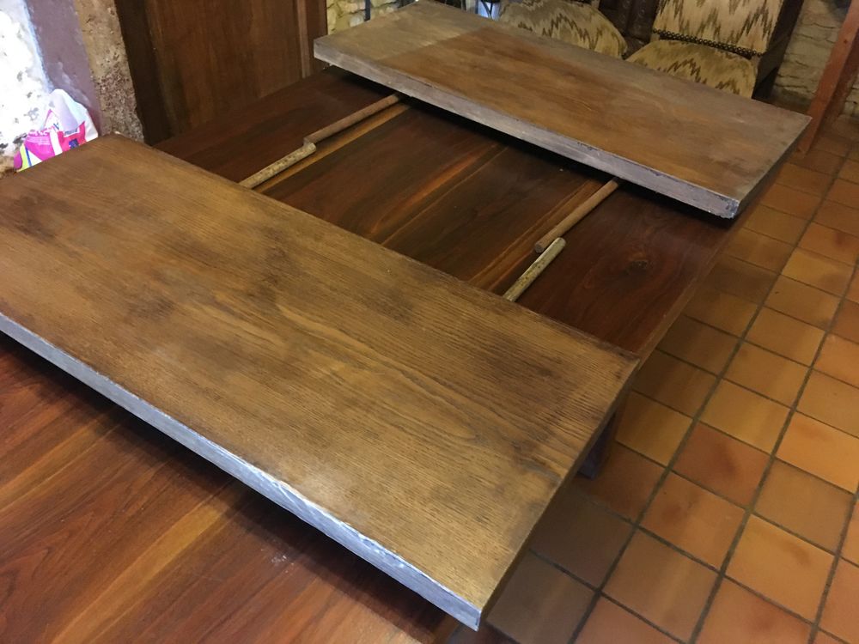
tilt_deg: -42.0
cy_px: 322
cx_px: 430
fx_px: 720
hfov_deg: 61.7
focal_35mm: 29
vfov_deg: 48.2
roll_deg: -4.0
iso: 500
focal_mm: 4.15
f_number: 2.2
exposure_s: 1/17
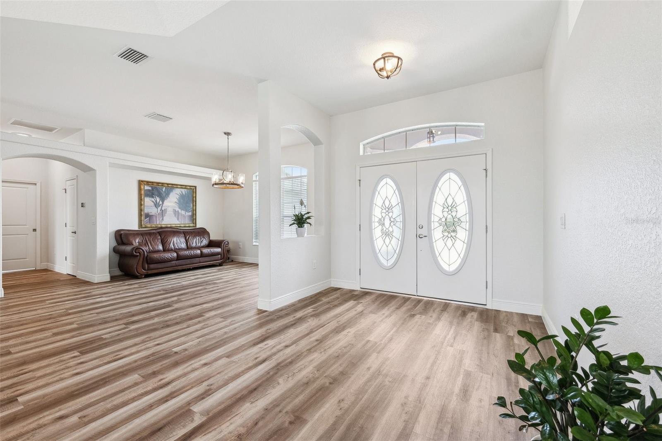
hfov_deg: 104.3
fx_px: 257
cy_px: 220
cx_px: 331
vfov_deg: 81.2
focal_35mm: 14
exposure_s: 1/25
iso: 400
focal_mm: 14
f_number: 8
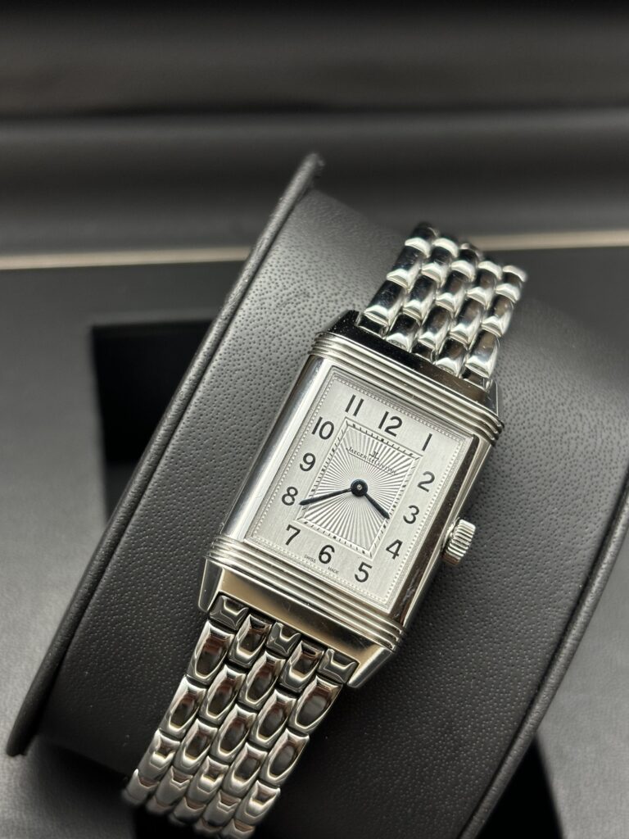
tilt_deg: -52.7
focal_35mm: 52
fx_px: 1260
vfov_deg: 36.8
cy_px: 420
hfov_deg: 28.0
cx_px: 314
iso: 64
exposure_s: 1/60
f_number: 1.6
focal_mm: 5.96
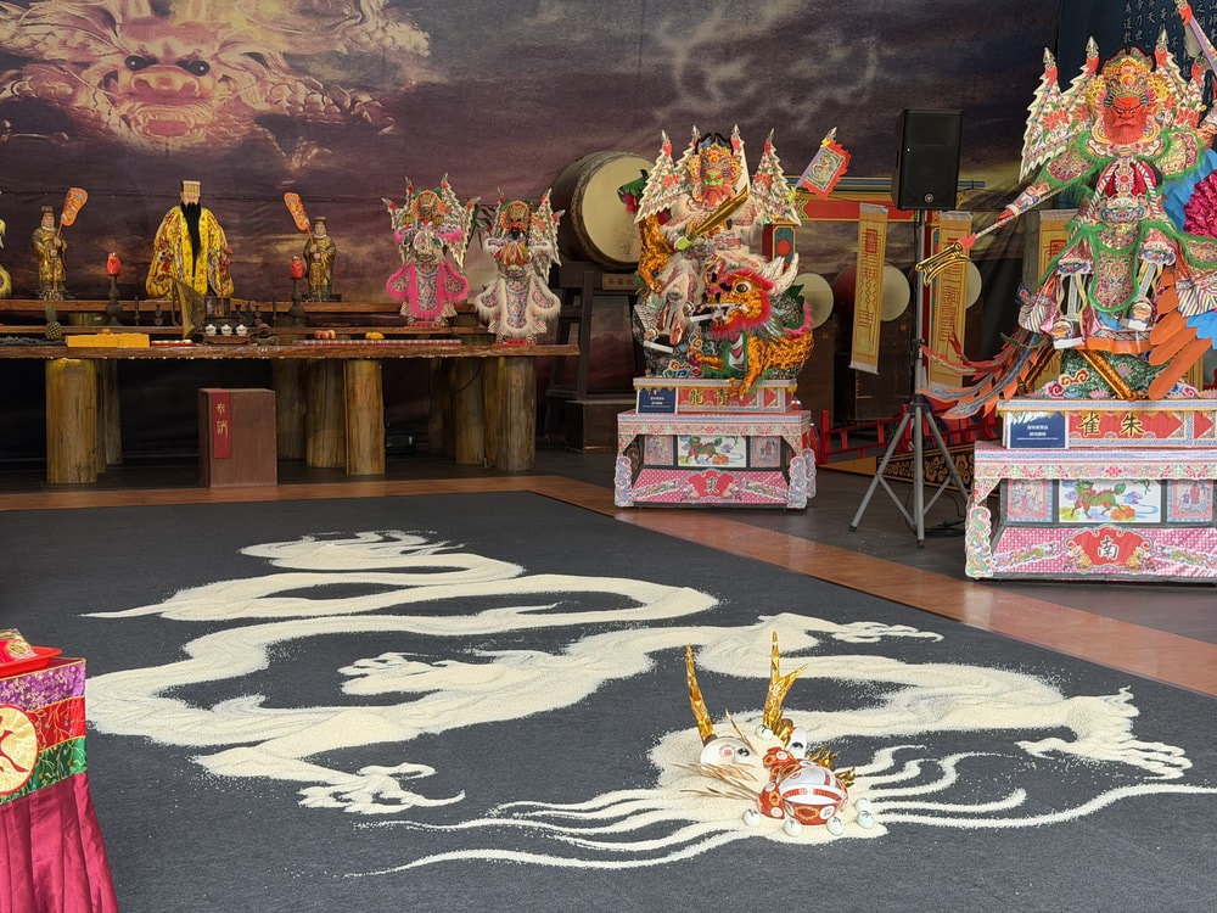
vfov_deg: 30.3
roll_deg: +1.0
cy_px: 456
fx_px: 1688
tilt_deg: -5.2
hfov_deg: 39.7
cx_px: 608
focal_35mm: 48
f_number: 1.78
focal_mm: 6.76
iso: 100
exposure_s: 1/60
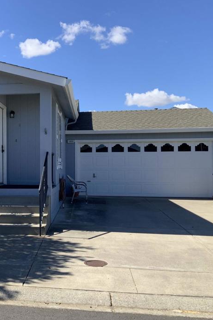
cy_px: 167
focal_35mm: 45
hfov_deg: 28.3
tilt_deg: -0.5
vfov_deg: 43.6
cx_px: 7
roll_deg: +0.4
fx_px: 399
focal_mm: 3
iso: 16
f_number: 1.8
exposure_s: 1/1311
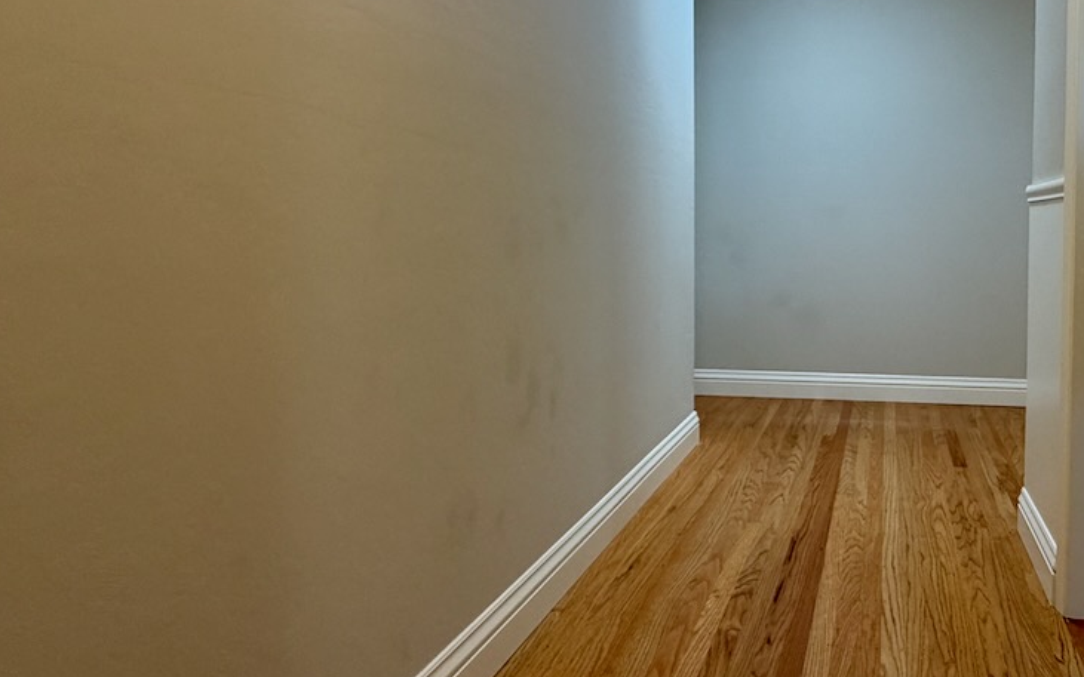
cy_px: 268
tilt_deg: -3.4
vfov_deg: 47.3
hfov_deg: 66.7
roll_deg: +0.7
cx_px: 790
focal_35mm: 26
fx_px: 768
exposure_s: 1/104
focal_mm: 2.22
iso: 320
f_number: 2.2
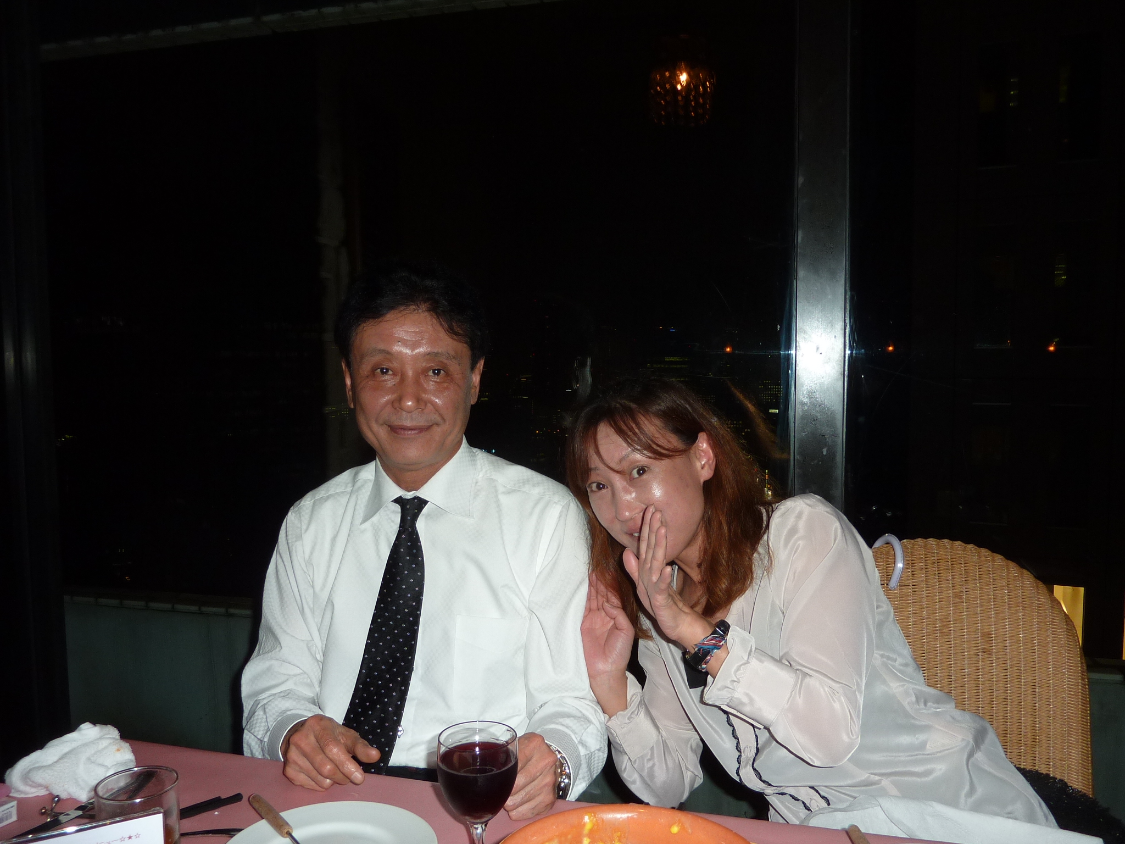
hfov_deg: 67.3
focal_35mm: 26
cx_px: 562
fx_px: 845
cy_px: 422
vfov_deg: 53.1
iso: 100
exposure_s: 1/30
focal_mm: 4.1
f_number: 3.3
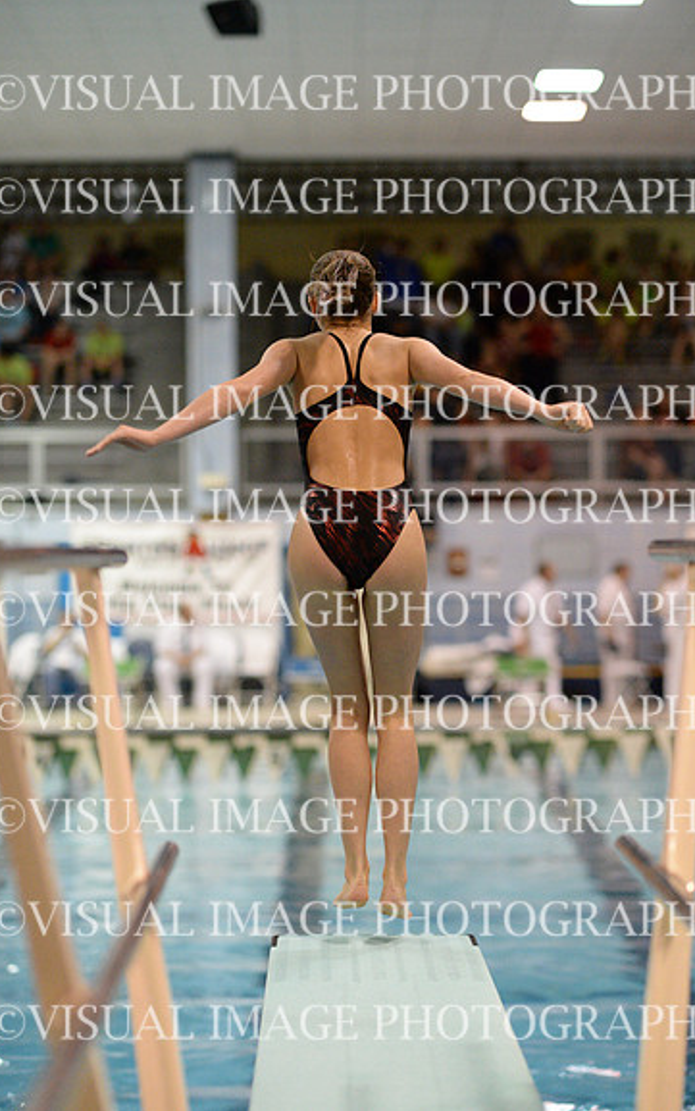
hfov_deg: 15.0
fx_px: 2635
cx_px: 360
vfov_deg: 23.8
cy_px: 556
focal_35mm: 87
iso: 6400
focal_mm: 85
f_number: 2
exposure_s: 1/1250
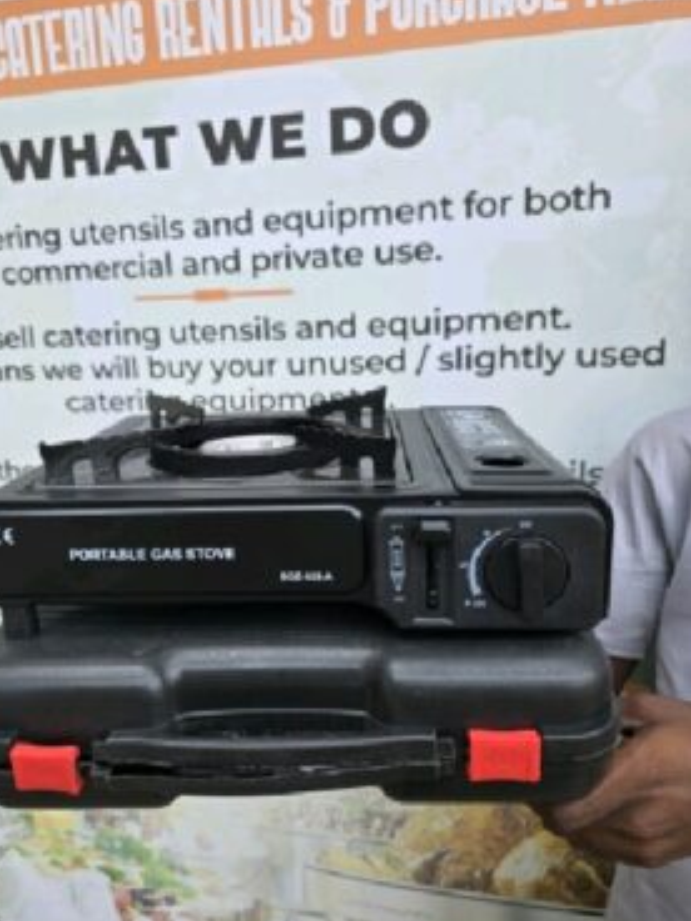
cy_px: 448
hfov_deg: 54.8
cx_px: 318
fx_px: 665
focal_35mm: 25
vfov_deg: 69.4
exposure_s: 1/182
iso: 16
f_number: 1.7
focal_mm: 6.3
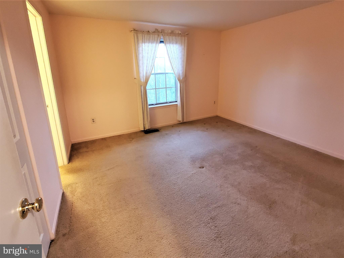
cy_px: 129
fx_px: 129
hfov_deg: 106.2
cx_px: 172
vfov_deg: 89.9
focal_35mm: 13
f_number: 2.2
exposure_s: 1/29
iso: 800
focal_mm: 1.8
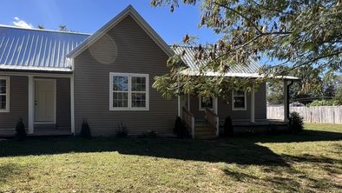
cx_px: 144
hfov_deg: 78.1
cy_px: 106
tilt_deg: +0.0
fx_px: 209
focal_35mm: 23
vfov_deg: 49.5
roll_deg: -0.7
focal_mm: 1.57
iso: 32
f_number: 1.8
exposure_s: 1/317
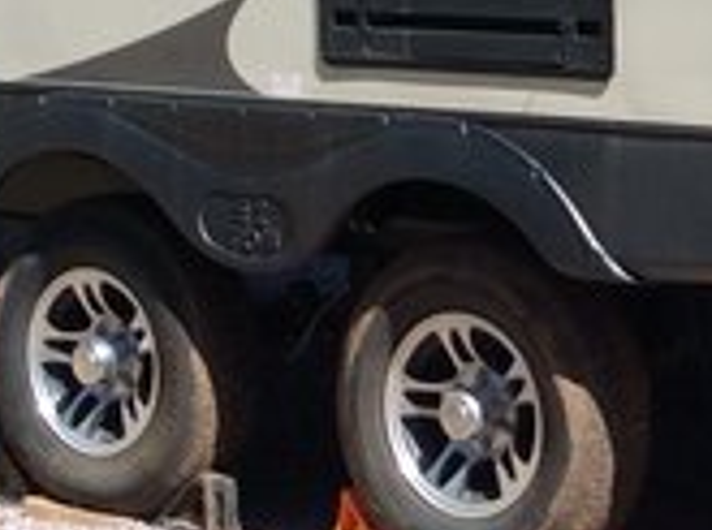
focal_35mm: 155
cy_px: -65
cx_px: 695
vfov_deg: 9.4
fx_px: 3181
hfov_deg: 12.6
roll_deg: +1.1
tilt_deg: -3.2
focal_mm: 3.3
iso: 32
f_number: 2.4
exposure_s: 1/706
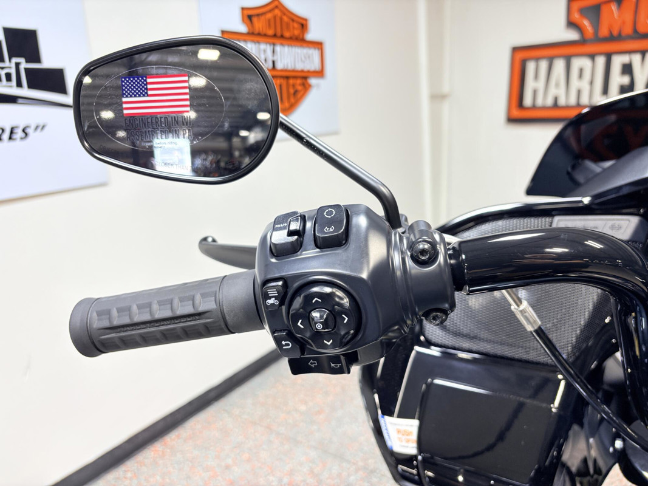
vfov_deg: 53.1
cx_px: 324
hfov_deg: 67.3
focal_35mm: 26
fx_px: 487
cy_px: 243
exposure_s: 1/120
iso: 50
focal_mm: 5.96
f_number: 1.6
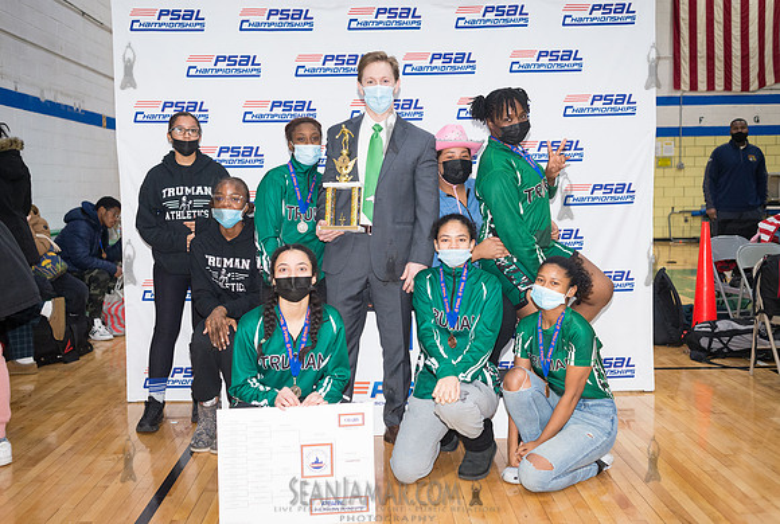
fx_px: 791
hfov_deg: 52.5
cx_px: 373
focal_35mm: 36
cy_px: 253
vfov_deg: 36.7
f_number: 4
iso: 4000
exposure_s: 1/400
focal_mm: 35
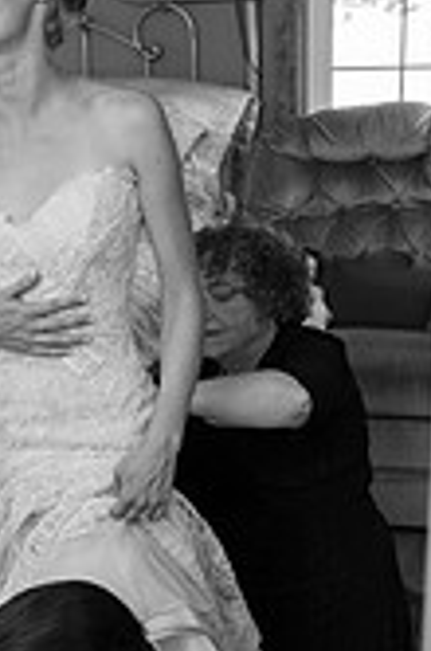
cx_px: 49
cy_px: 388
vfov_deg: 30.9
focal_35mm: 65
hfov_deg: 20.4
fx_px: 1172
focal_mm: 24
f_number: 4.5
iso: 1600
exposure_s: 1/60
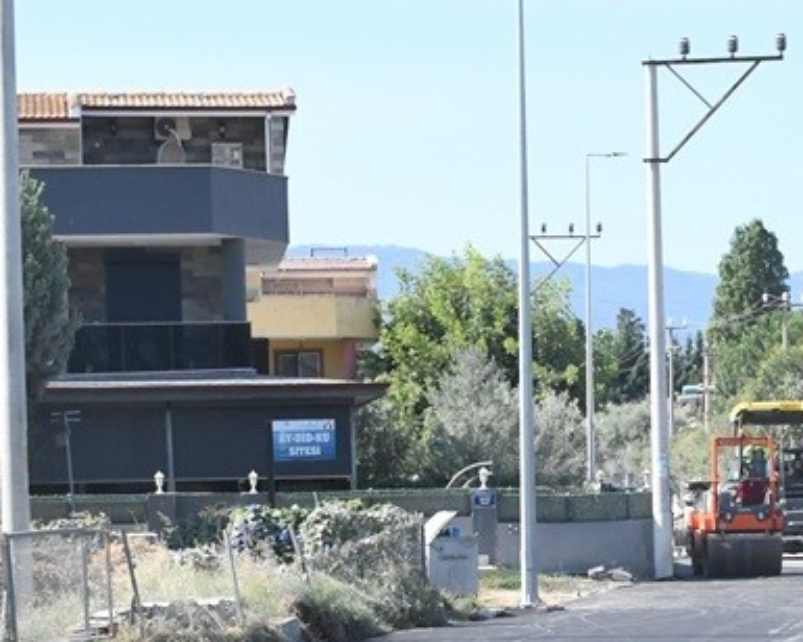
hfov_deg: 13.5
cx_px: 750
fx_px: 3351
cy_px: 740
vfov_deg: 10.8
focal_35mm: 141
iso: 1600
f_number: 7.1
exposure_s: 1/3200
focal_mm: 35
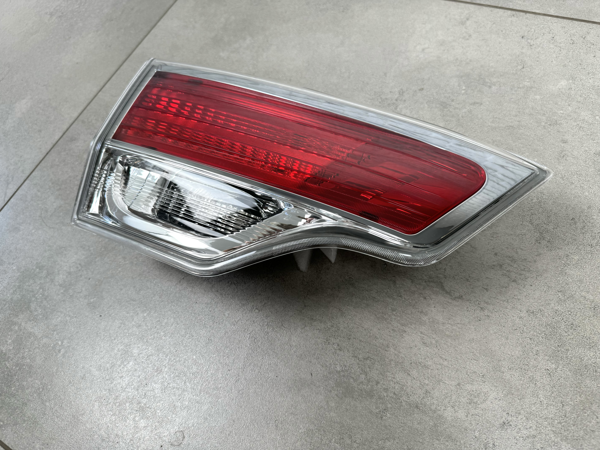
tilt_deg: -61.0
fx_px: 416
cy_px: 225
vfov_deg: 56.8
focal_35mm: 24
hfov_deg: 71.6
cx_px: 300
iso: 50
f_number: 1.78
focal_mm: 6.76
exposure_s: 1/100
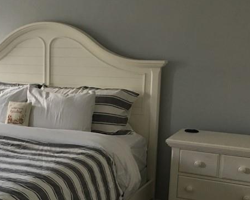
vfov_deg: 23.7
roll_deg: -0.3
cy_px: 138
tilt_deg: -11.8
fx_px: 473
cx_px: 20
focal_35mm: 64
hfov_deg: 28.3
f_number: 2.2
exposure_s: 1/15
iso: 64
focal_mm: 4.15
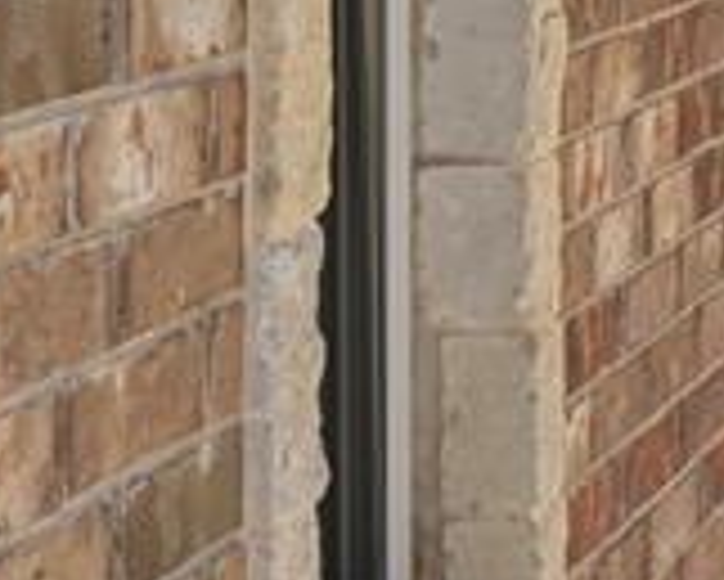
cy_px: -355
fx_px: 3967
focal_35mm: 185
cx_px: 1518
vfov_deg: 8.2
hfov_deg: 9.6
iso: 200
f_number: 8
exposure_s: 1/640
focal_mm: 31
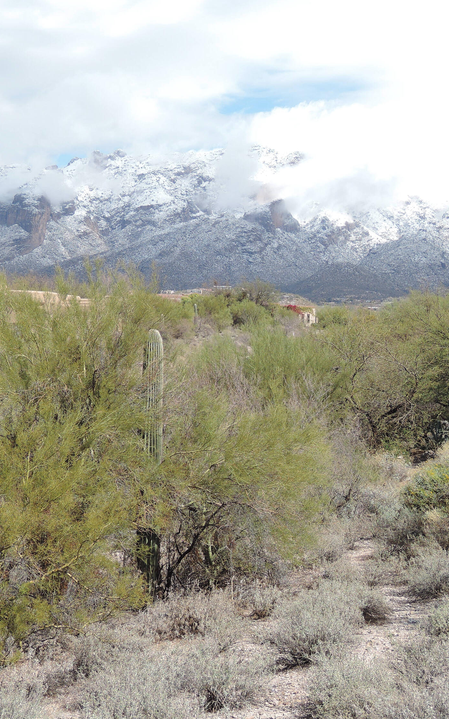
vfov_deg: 32.0
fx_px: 1253
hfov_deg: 20.3
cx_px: 254
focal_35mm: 64
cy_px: 359
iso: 80
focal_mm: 9.6
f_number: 3.7
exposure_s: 1/80
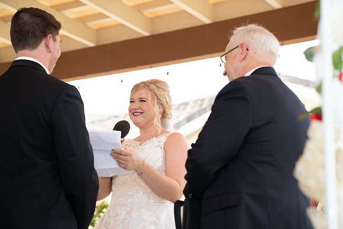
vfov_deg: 19.5
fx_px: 667
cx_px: 172
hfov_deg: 28.8
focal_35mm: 70
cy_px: 114
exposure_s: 1/100
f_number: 3.2
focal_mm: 70
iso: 100
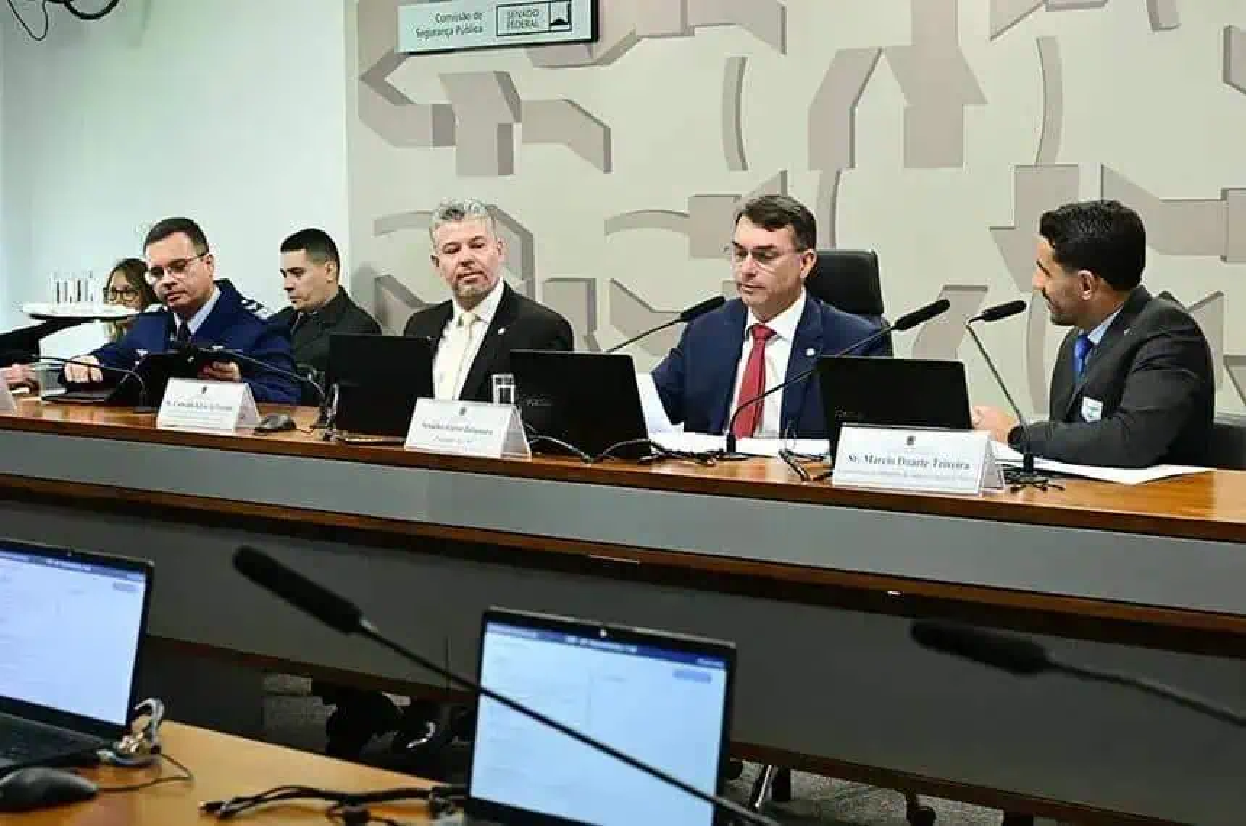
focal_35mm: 64
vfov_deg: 21.2
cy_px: 413
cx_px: 623
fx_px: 2211
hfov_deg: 31.5
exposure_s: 1/200
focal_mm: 43
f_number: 5
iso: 4000
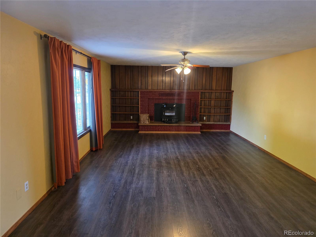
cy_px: 118
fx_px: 210
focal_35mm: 23
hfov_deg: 73.9
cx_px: 158
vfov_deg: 58.9
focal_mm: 6.3
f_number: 1.7
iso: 500
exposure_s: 1/120
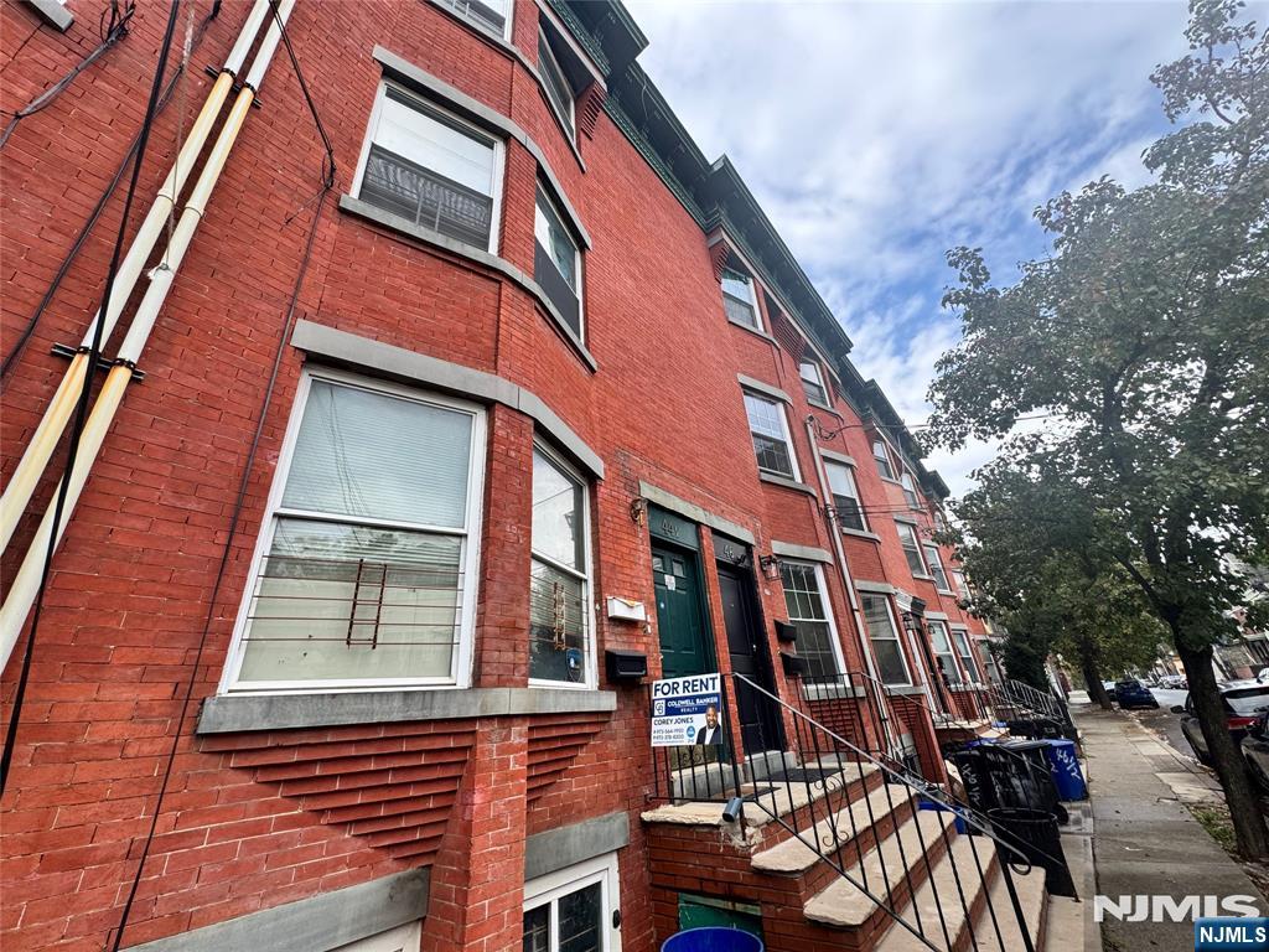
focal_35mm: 14
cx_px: 634
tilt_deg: +27.4
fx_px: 513
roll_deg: +5.2
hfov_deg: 102.1
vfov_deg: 85.7
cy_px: 476
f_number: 2.2
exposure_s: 1/403
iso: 50
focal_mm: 2.22
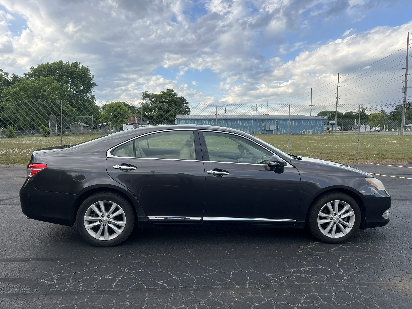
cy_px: 154
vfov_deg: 53.1
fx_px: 309
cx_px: 206
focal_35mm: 26
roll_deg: +0.6
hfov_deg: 67.3
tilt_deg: -4.3
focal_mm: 5.7
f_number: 1.5
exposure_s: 1/1724
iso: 50
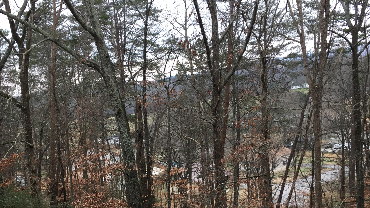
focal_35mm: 43
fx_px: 422
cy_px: 166
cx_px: 152
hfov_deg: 47.1
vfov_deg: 27.2
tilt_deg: -10.7
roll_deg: +5.1
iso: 25
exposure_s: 1/60
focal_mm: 4.15
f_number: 2.2
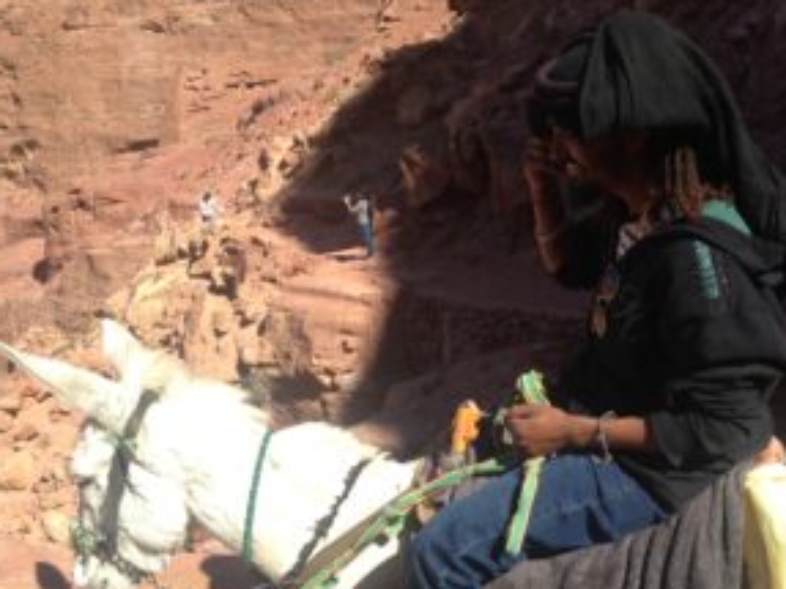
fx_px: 1044
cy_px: 315
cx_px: 424
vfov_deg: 31.5
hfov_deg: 41.2
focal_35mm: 46
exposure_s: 1/1232
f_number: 2.4
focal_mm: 4.12
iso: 50
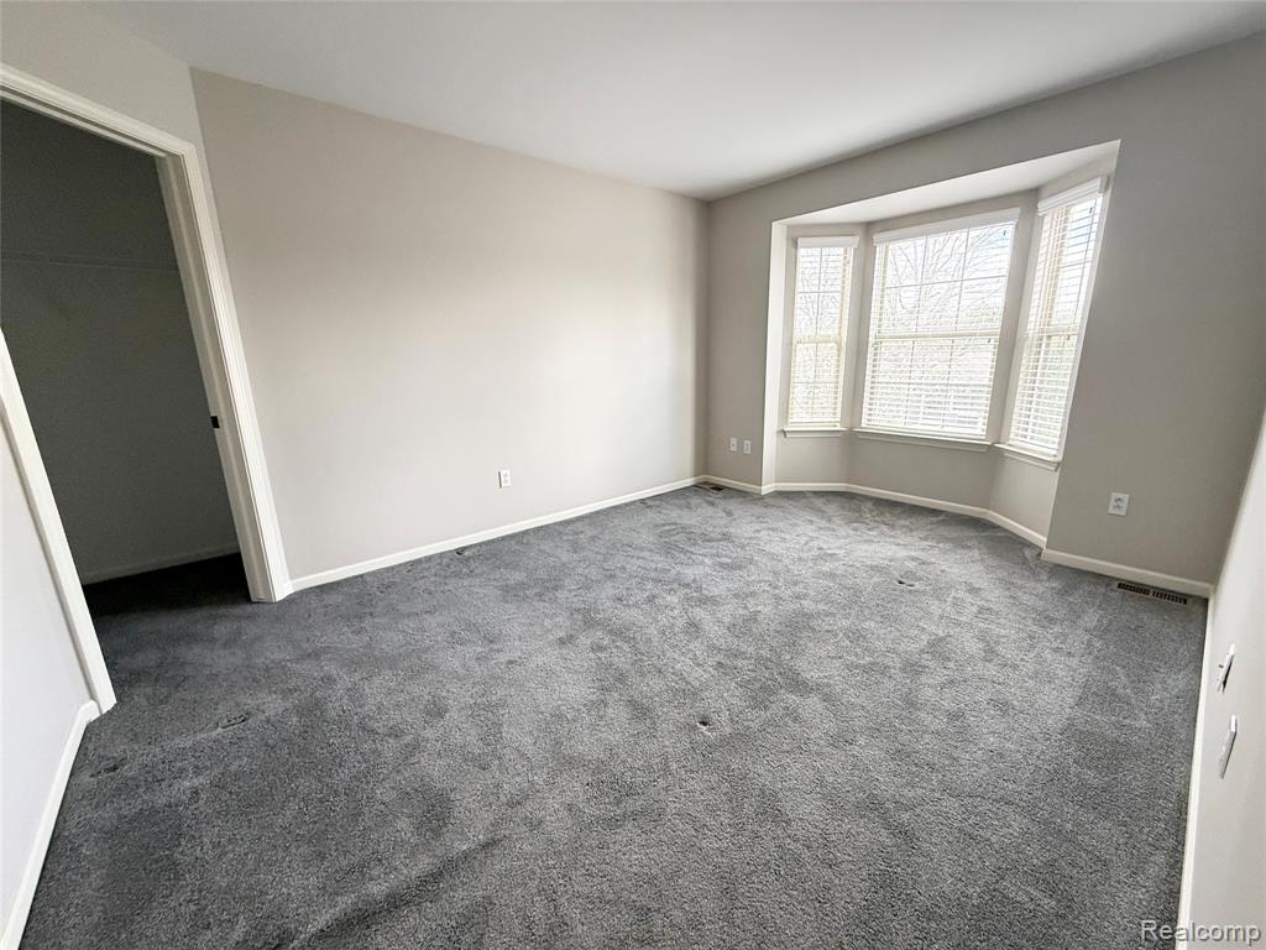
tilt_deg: -12.5
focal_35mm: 14
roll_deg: +1.1
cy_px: 475
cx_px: 633
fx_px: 512
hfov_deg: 102.1
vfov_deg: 85.7
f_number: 2.2
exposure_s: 1/99
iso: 160
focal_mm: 2.22
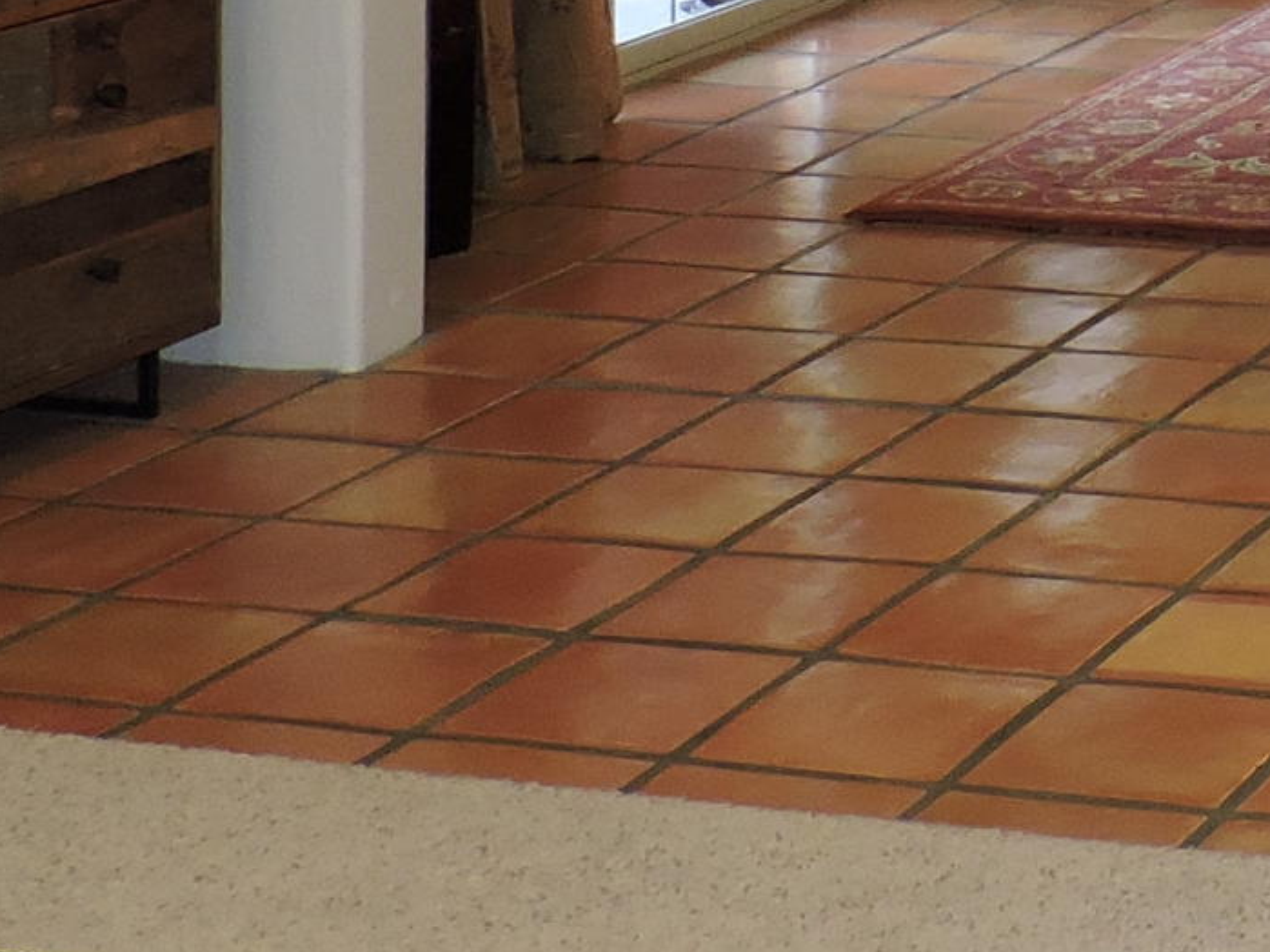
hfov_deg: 17.1
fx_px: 3778
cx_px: 1960
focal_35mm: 103
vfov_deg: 13.2
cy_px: -663
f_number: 3
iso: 200
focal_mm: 4.3
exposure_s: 1/30
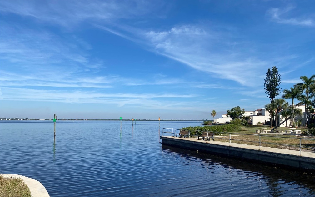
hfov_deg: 66.5
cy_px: 116
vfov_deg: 44.4
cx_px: 158
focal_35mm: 28
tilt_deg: +0.4
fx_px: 240
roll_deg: -0.1
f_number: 1.8
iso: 32
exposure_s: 1/3497
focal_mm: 4.25
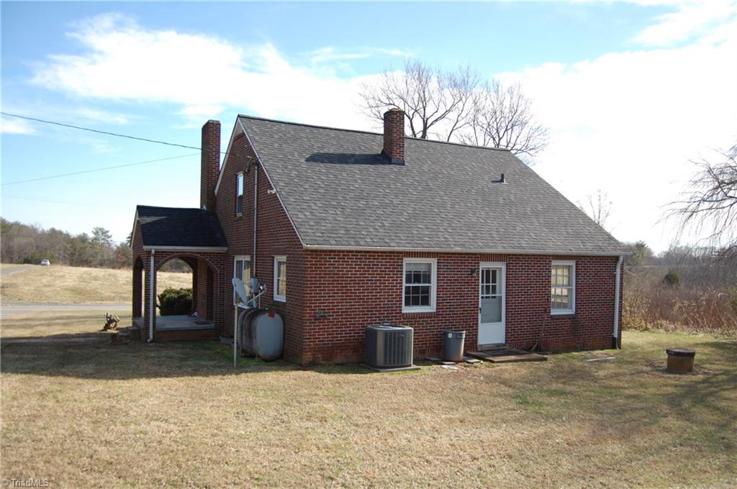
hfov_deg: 64.6
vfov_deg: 45.6
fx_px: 583
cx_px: 368
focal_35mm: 28
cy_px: 244
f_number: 3.5
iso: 200
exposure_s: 1/640
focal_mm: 19
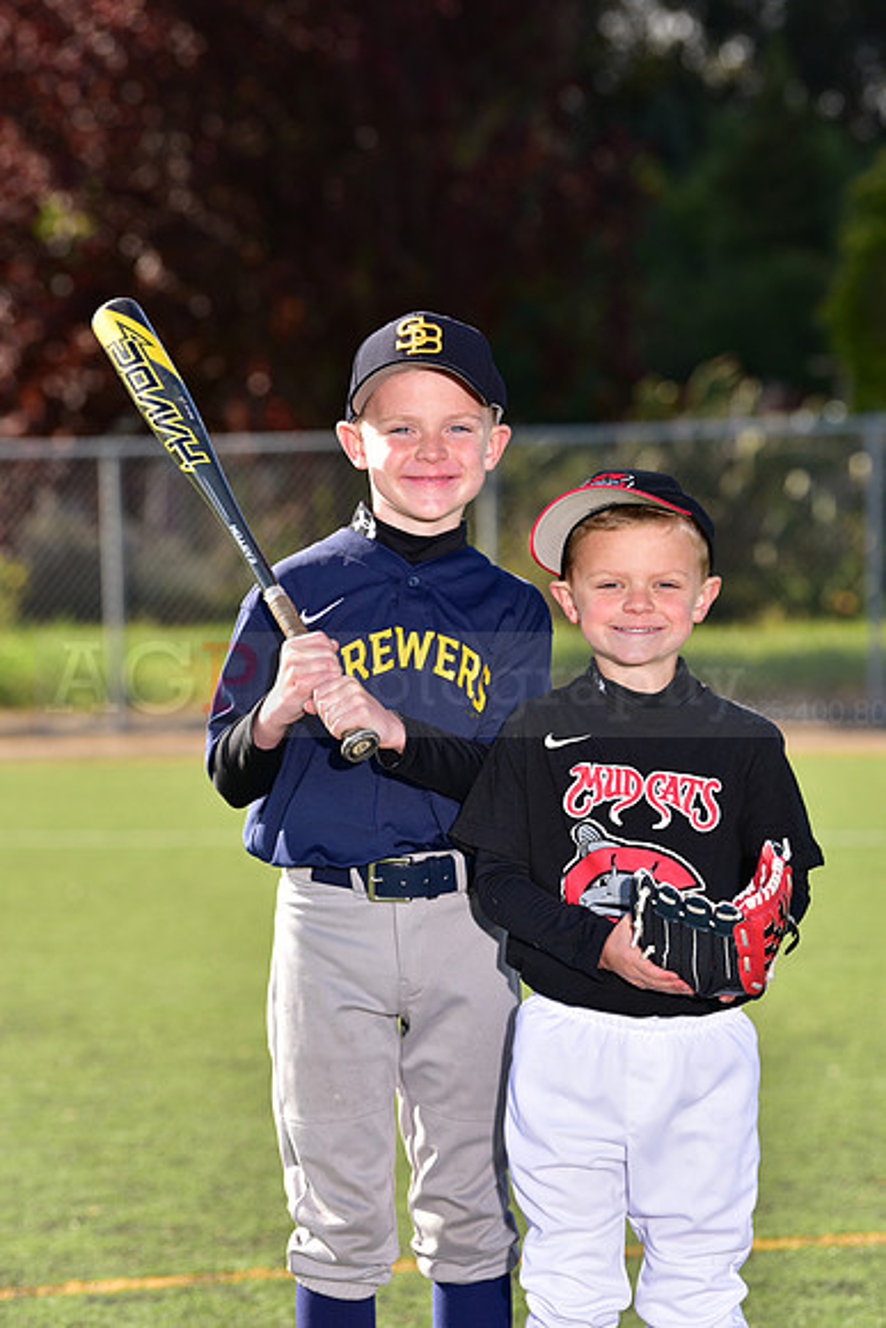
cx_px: 443
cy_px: 664
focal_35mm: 140
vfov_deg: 14.7
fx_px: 5165
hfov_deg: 9.8
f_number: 5
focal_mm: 140
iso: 80
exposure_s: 1/250
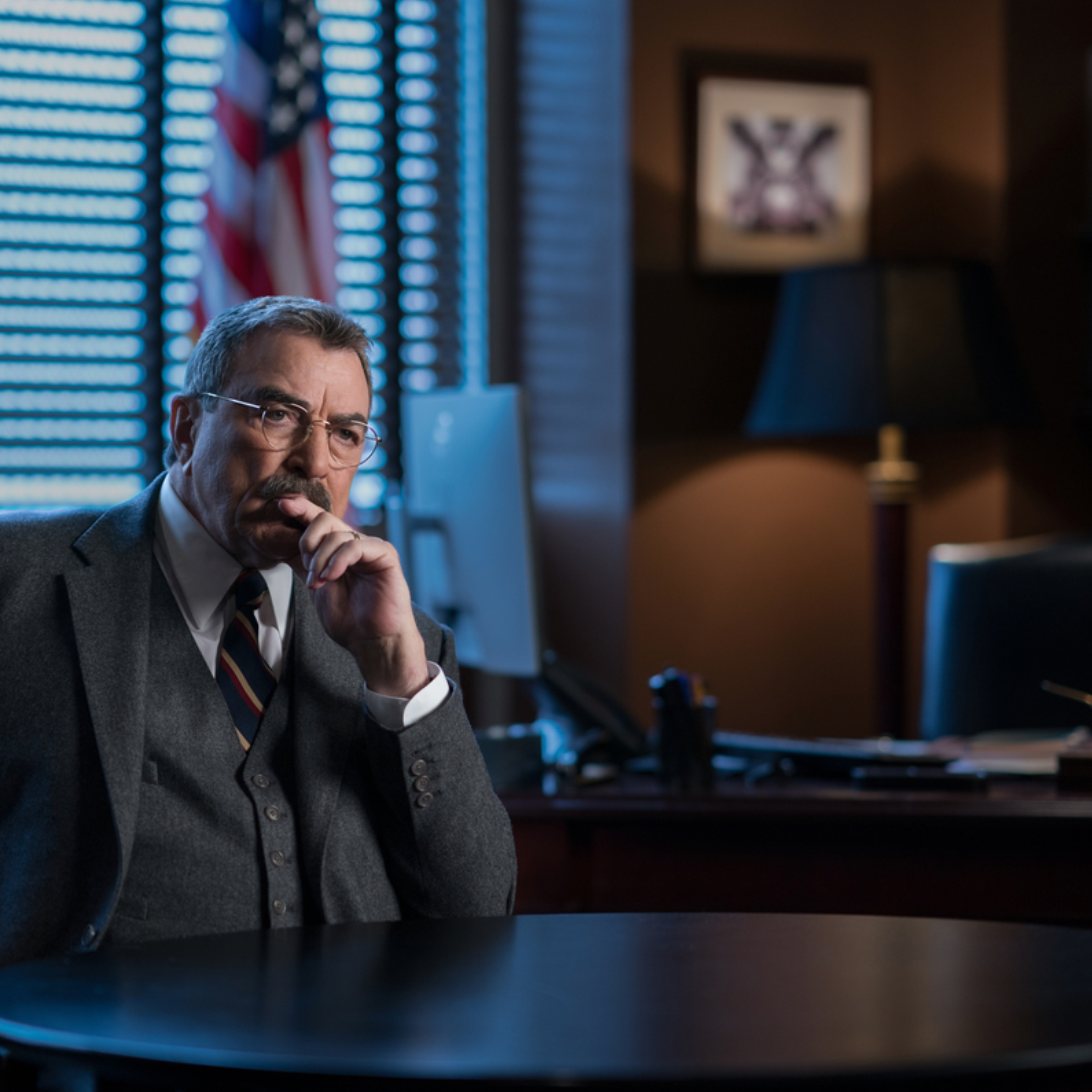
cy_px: 545
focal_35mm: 109
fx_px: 3890
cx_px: 527
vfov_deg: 16.0
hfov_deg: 16.0
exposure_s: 1/200
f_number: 1.6
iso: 320
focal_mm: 85
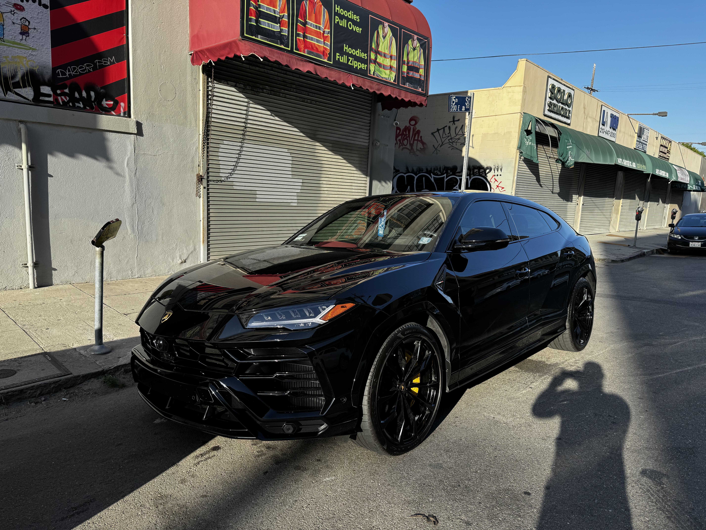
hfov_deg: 71.6
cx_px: 353
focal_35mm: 24
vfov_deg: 56.8
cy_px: 265
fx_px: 489
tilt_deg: -9.0
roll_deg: -3.2
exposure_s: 1/1560
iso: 80
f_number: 1.78
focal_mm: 6.76
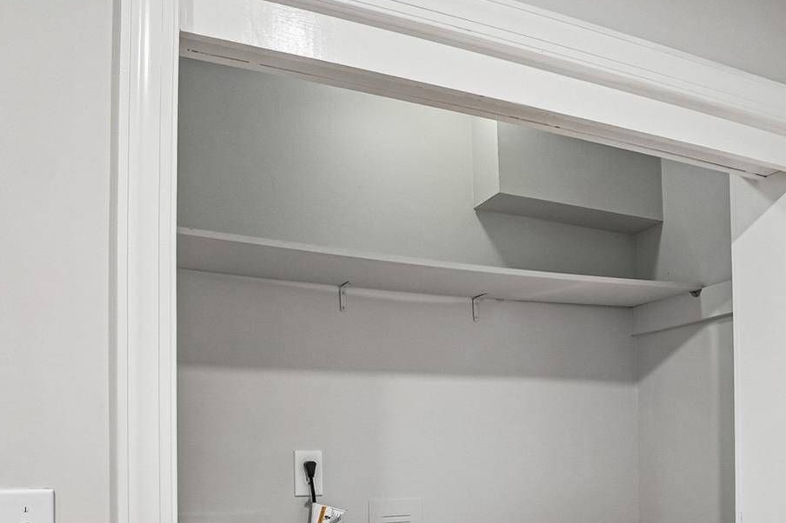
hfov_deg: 55.7
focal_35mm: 34
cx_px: 438
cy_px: 472
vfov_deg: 36.4
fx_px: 742
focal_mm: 10
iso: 400
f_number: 8
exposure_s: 1/8
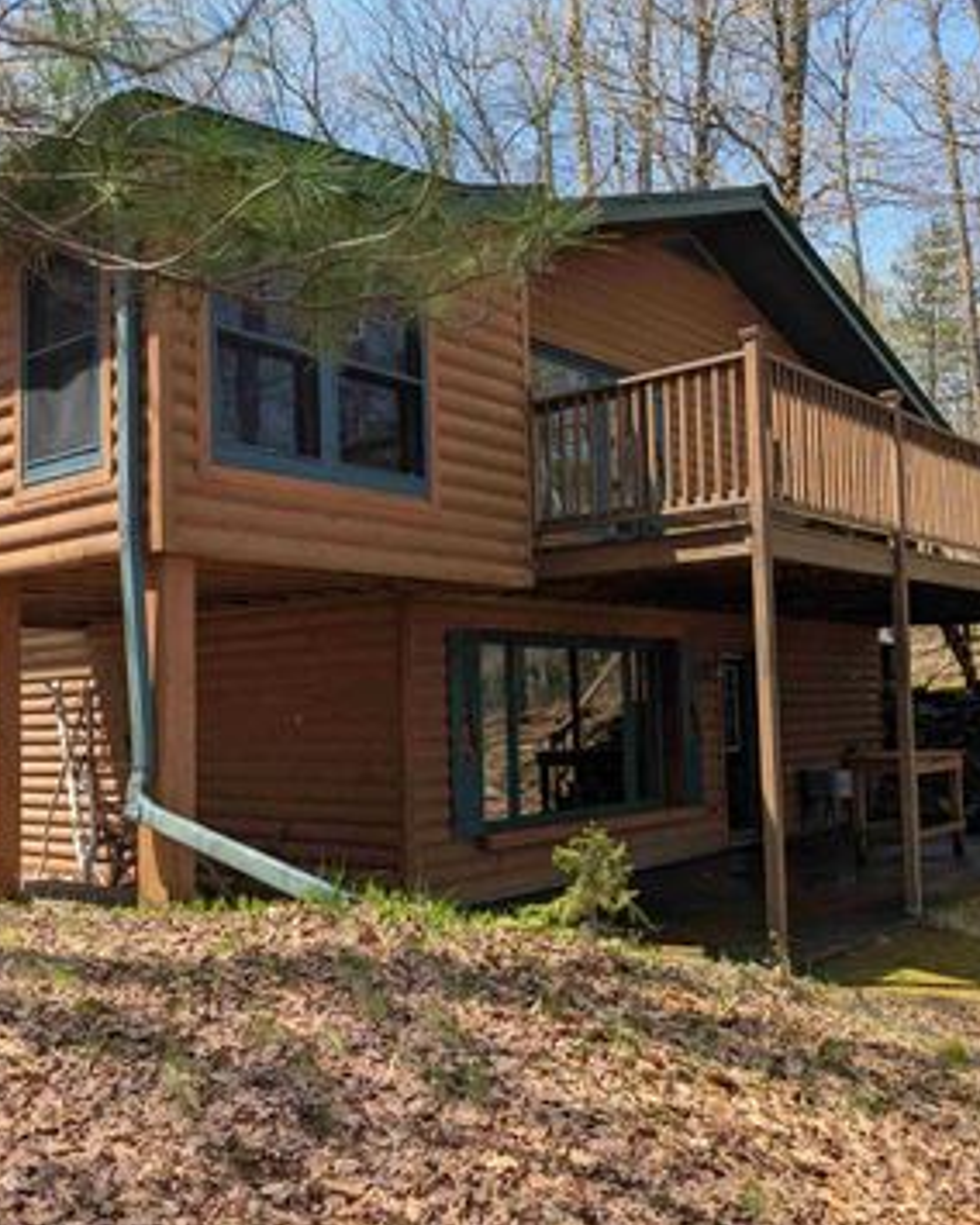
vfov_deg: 54.2
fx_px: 1196
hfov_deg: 44.5
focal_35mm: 33
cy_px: 611
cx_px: 476
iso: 41
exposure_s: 1/662
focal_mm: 6.81
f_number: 1.85
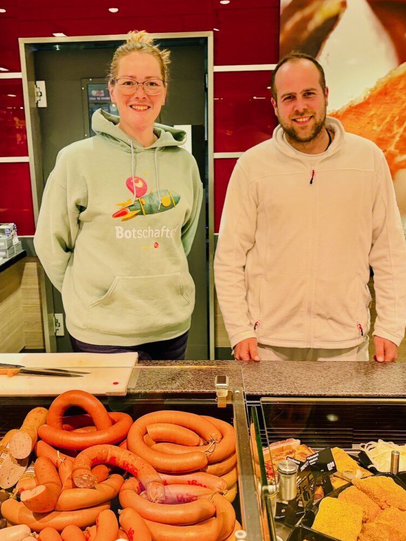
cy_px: 270
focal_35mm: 27
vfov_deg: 65.3
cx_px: 205
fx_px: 422
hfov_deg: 51.4
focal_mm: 5.96
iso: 125
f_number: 1.6
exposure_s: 1/71
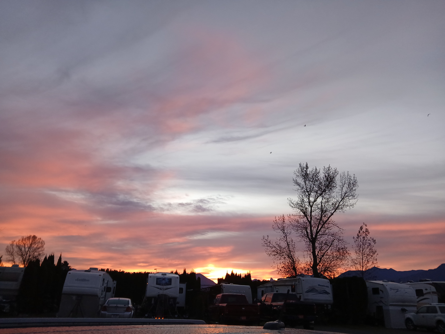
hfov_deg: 67.3
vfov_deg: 53.1
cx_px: 222
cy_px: 167
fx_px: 334
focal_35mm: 26
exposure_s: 1/60
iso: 80
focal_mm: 3.98
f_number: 1.8
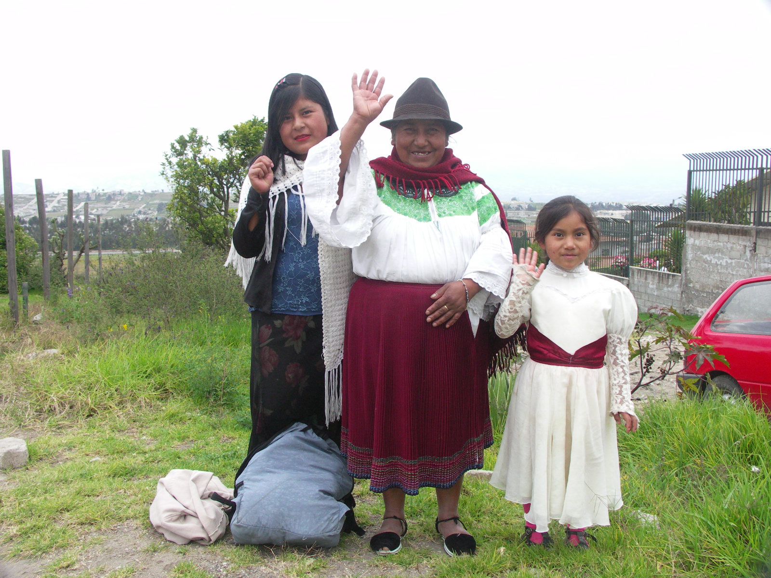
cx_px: 386
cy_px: 289
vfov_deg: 40.7
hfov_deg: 52.6
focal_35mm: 35
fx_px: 780
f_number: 4.5
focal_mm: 9
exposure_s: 1/160
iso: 200
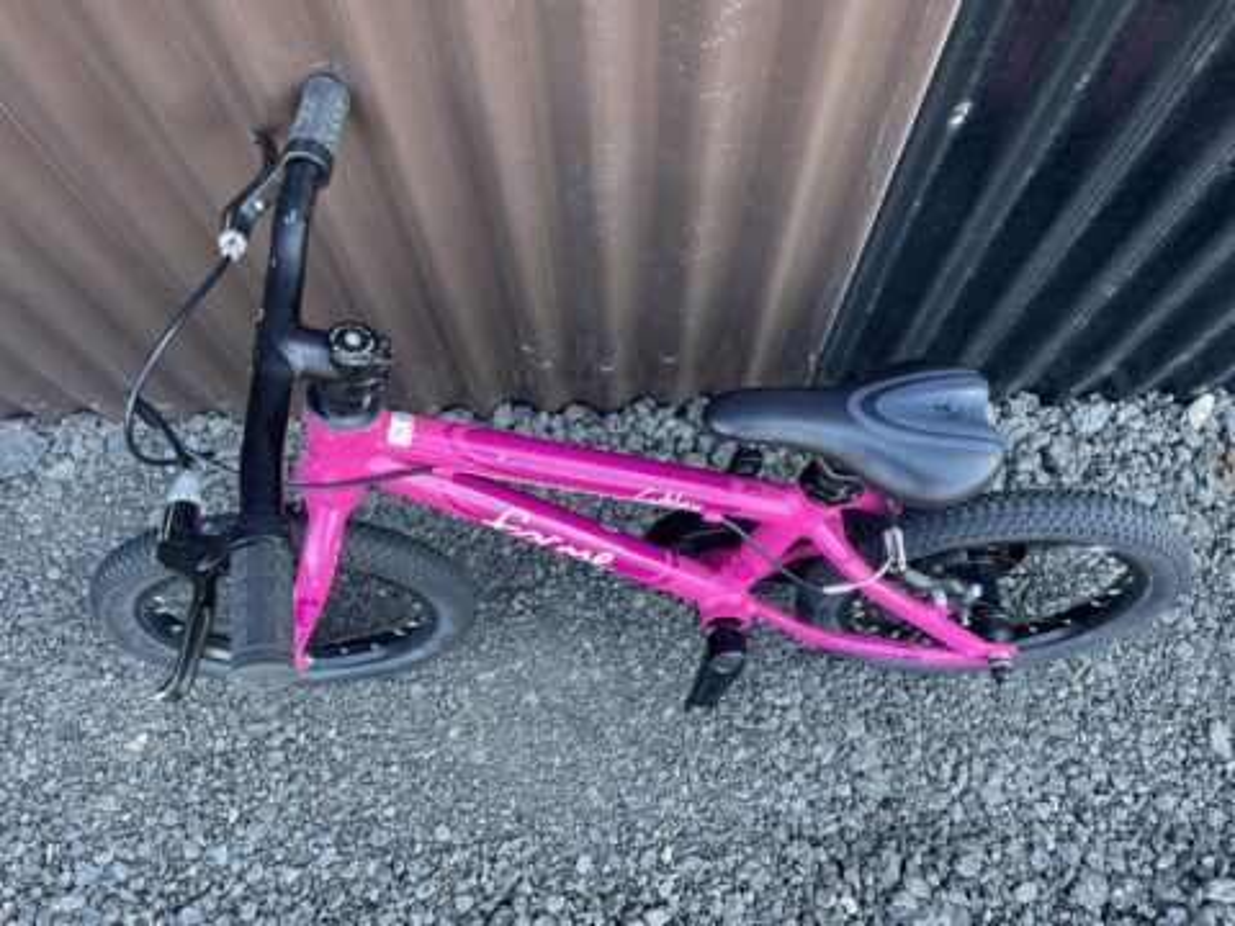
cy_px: 463
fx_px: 928
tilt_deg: -69.5
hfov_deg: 67.3
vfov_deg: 53.1
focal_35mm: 26
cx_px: 618
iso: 80
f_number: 1.6
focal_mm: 4.2
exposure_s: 1/121
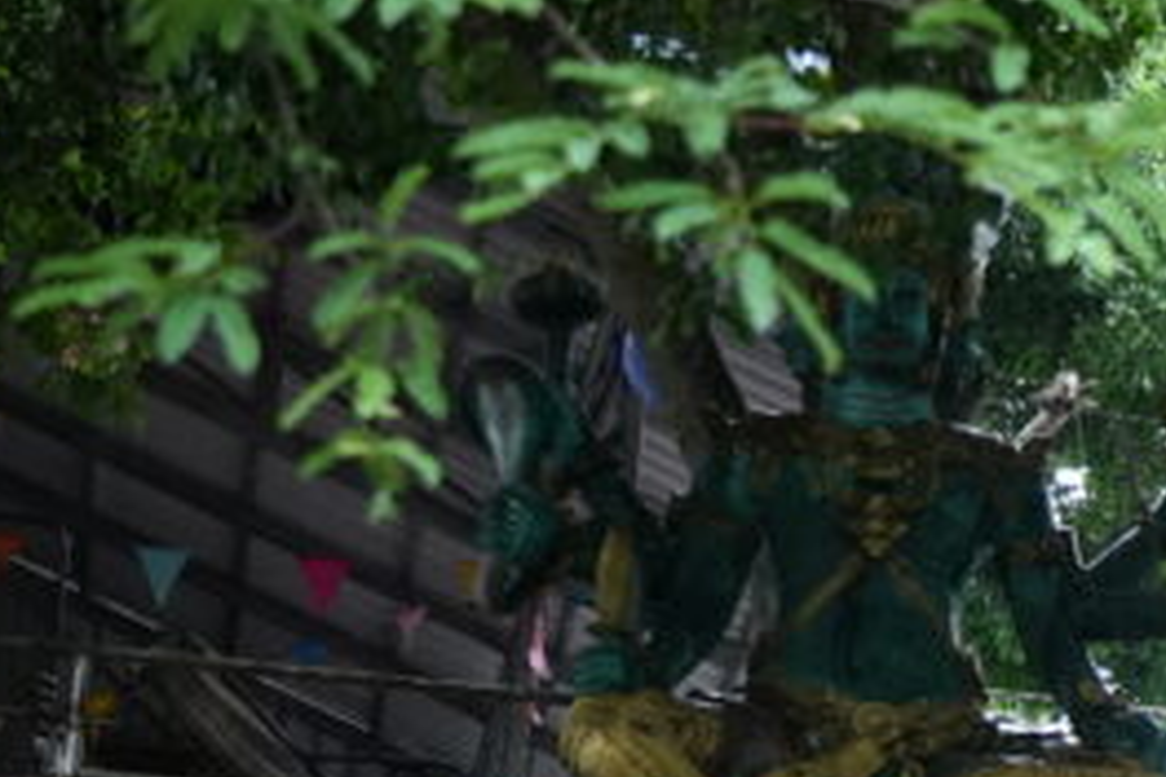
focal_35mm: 151
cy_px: 832
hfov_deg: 12.8
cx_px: 1776
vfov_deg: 9.0
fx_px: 4890
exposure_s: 1/160
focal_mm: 39
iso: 4000
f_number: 4
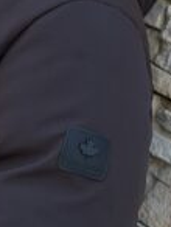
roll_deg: -19.9
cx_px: -90
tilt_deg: -8.4
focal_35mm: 197
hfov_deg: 7.4
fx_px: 1294
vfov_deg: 9.9
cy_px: -12
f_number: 1.78
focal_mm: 6.76
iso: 64
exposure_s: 1/427
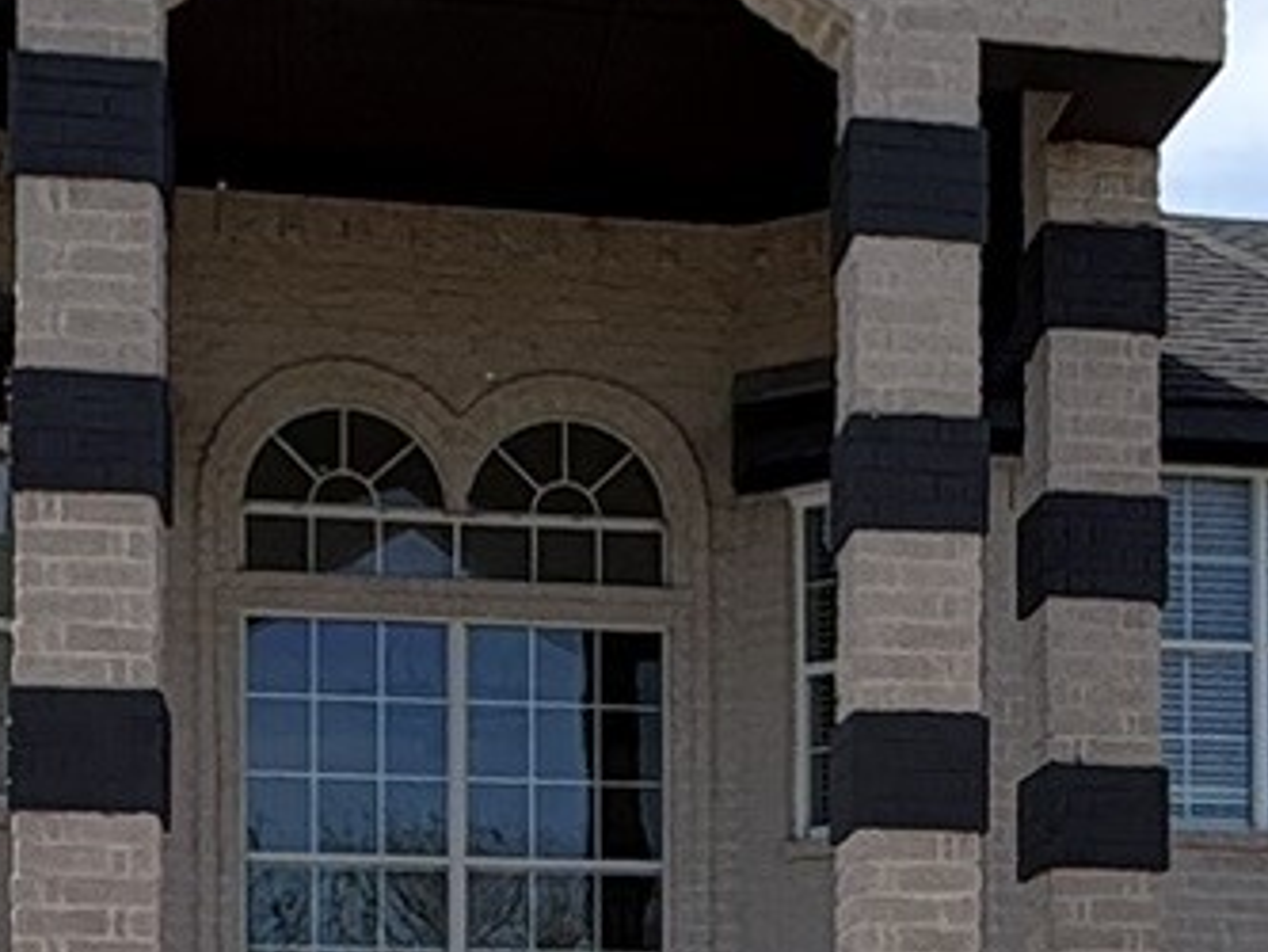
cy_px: 1219
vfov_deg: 16.3
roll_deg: -0.3
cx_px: 1036
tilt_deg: +1.0
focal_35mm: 86
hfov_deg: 22.4
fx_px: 3151
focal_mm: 2.22
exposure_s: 1/1198
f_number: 2.2
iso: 50
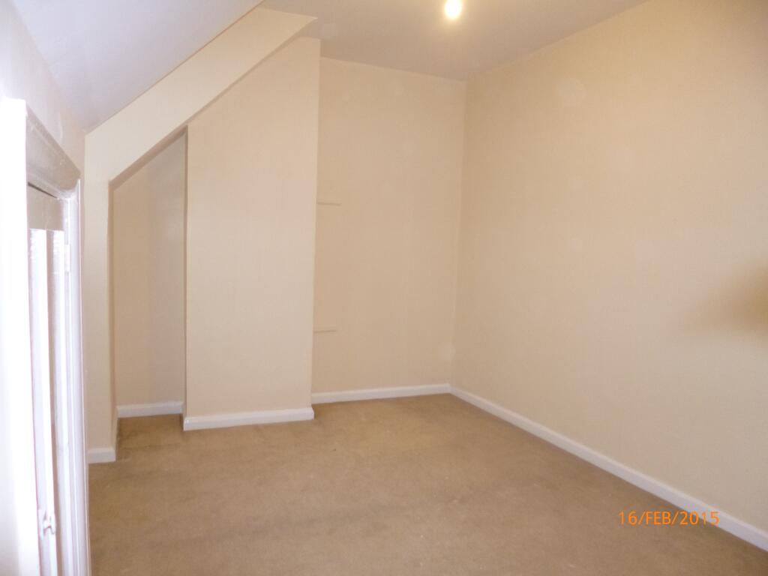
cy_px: 288
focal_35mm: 24
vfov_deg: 56.8
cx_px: 384
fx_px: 532
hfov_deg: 71.6
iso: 200
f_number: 2.5
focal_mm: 4.3
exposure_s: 1/60
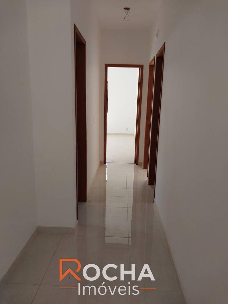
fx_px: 263
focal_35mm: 30
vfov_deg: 60.0
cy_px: 152
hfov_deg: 46.8
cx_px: 114
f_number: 1.8
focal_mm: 4.6
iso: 100
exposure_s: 1/120
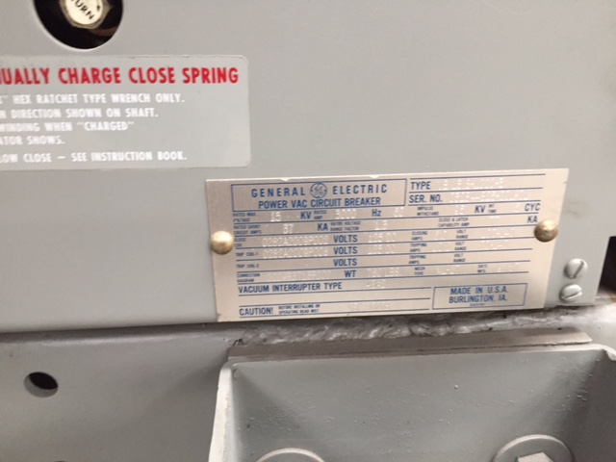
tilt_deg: -23.5
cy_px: 231
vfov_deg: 48.2
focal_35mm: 29
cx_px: 308
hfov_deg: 61.7
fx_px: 516
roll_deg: +0.0
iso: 200
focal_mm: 4.15
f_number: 2.2
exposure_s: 1/30
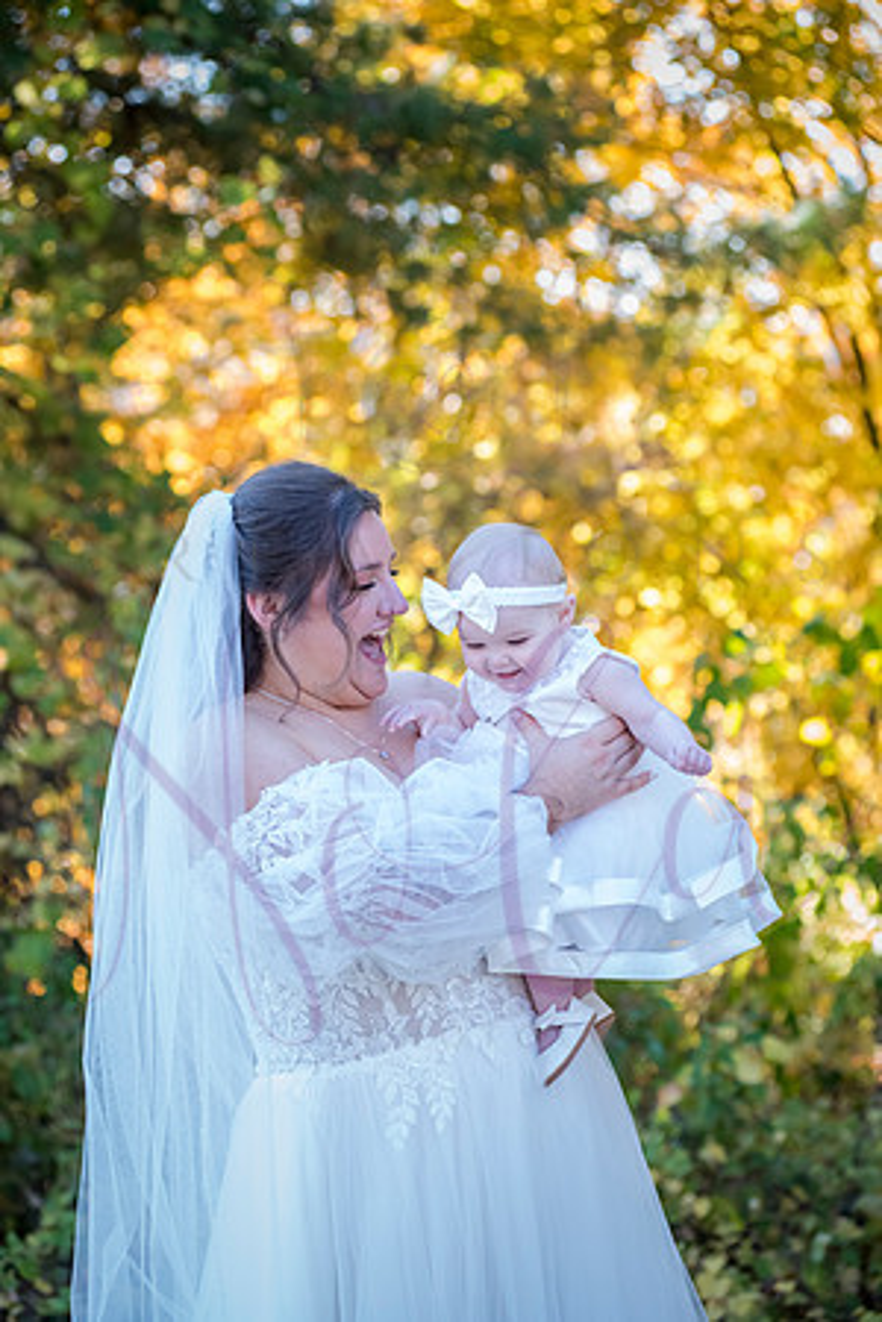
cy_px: 661
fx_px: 3160
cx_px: 441
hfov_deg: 15.9
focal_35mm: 86
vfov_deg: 23.6
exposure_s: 1/320
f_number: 4
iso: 800
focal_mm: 86
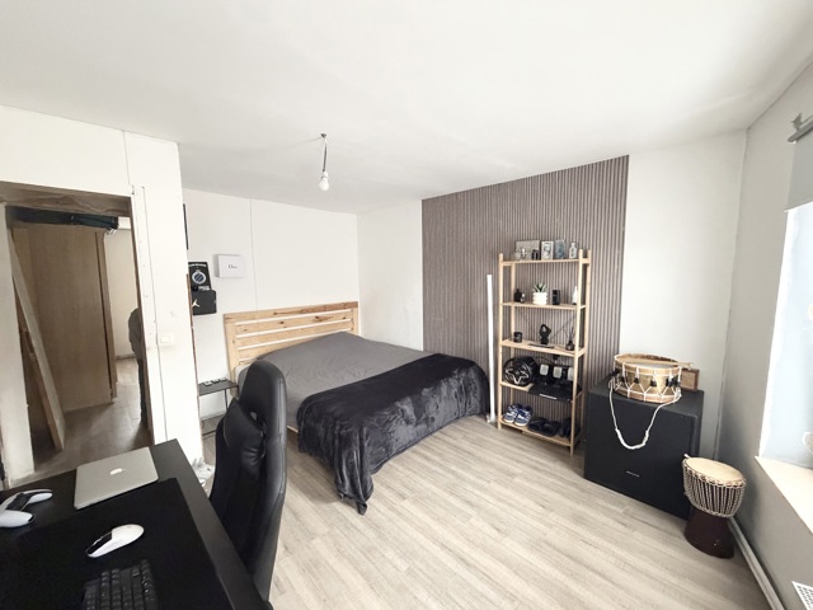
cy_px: 305
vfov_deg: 85.7
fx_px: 329
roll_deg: +0.9
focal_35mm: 14
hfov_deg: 102.1
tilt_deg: -6.4
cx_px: 406
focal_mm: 2.22
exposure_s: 1/60
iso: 640
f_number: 2.2
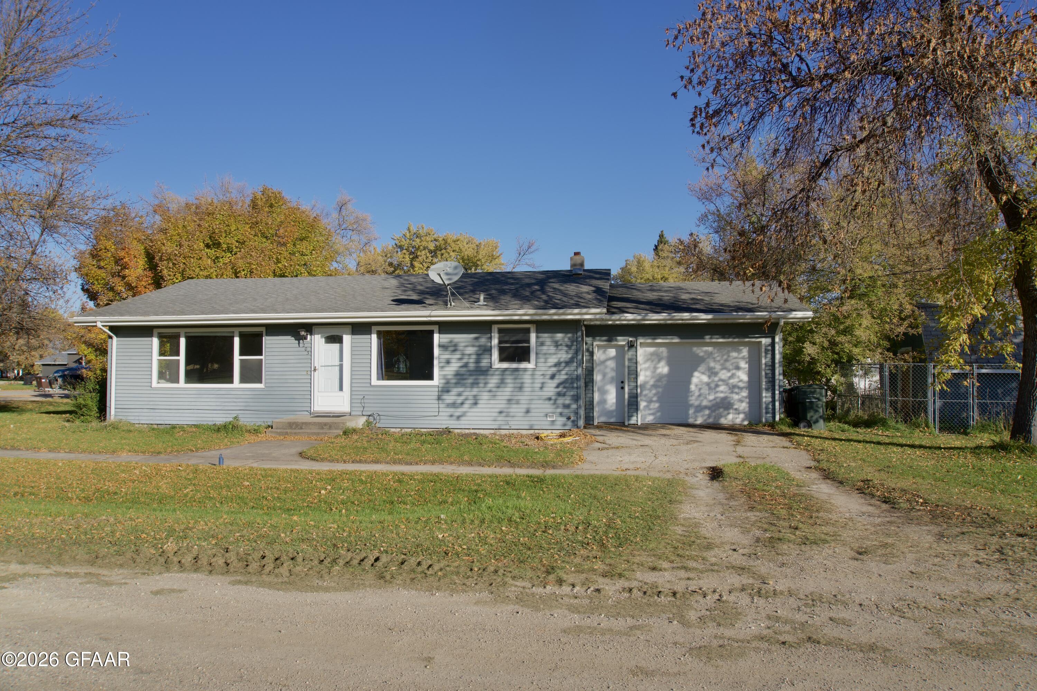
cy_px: 346
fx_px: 691
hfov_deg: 73.7
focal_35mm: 24
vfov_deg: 53.1
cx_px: 518
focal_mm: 16
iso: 100
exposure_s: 1/160
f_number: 10
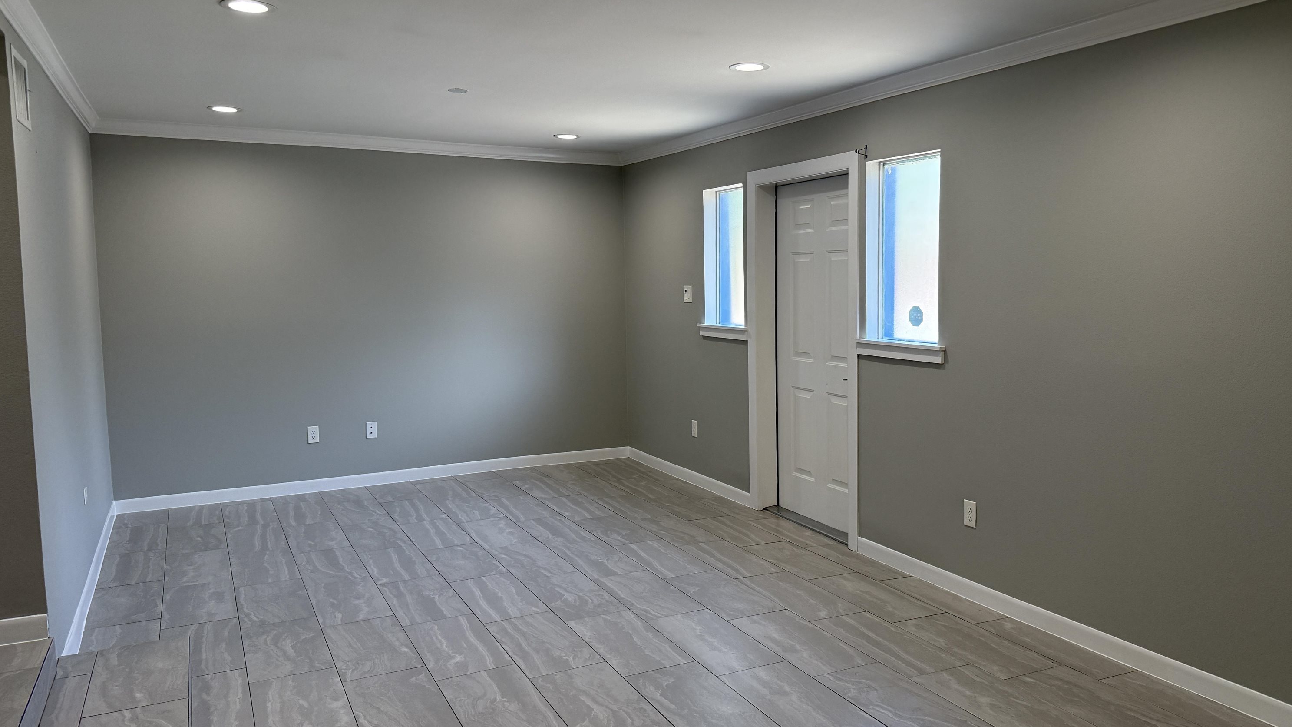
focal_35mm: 27
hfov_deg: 69.9
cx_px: 653
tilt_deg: -4.2
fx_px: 925
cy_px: 353
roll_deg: +1.1
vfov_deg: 42.9
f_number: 1.78
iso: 160
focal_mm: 6.76
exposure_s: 1/240
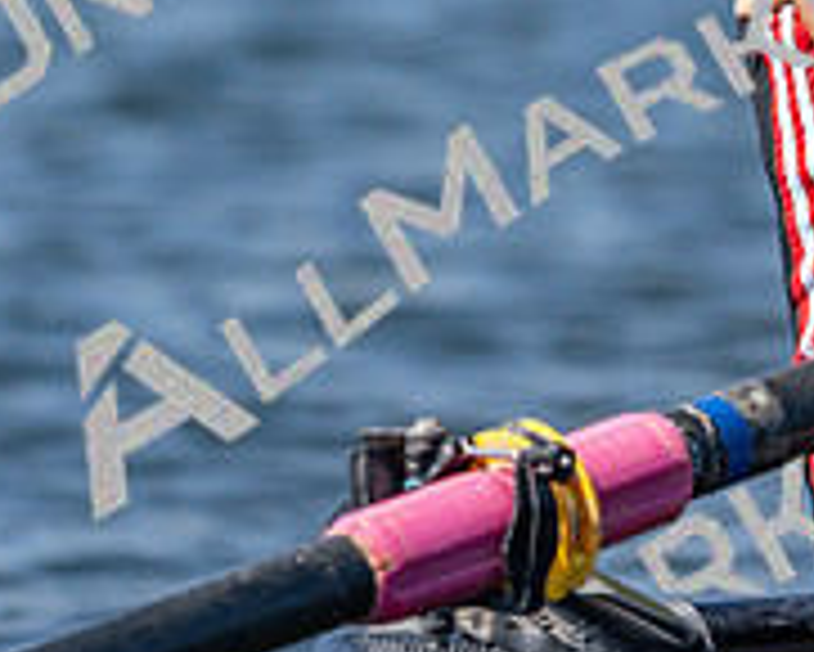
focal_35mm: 1035
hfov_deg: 1.9
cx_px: 989
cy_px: -178
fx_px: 24948
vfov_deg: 1.5
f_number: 6.3
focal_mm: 344
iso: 320
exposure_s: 1/2000
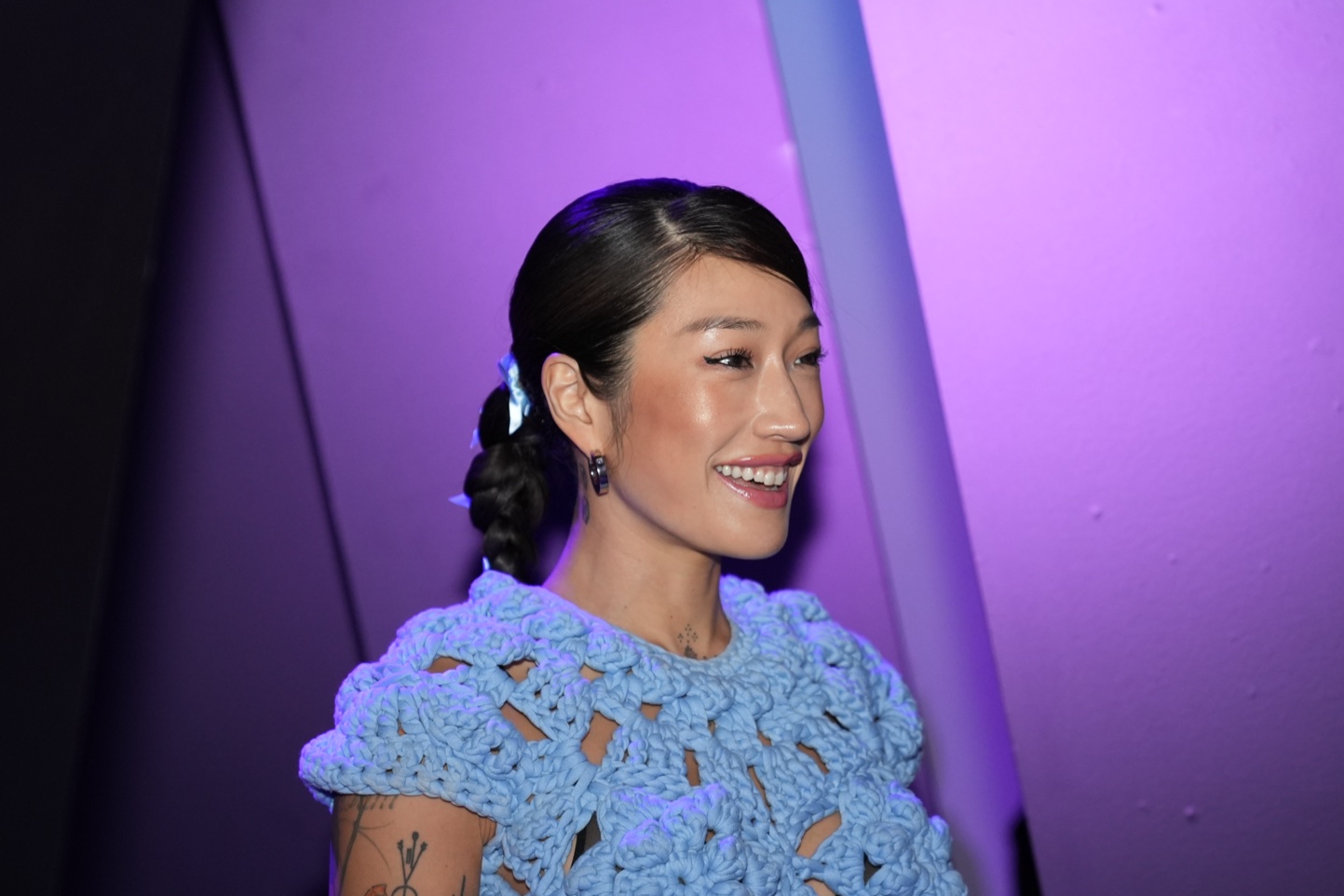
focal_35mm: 97
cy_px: 541
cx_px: 709
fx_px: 3621
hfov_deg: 21.0
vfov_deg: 14.1
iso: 2000
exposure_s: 1/200
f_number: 2.8
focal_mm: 70
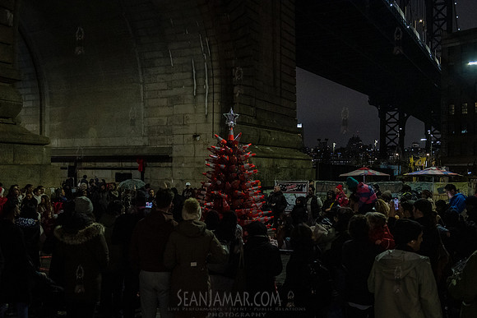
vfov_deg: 33.6
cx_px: 220
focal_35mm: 40
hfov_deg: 48.7
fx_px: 527
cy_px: 177
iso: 8000
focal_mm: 35
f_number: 3.2
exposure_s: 1/160
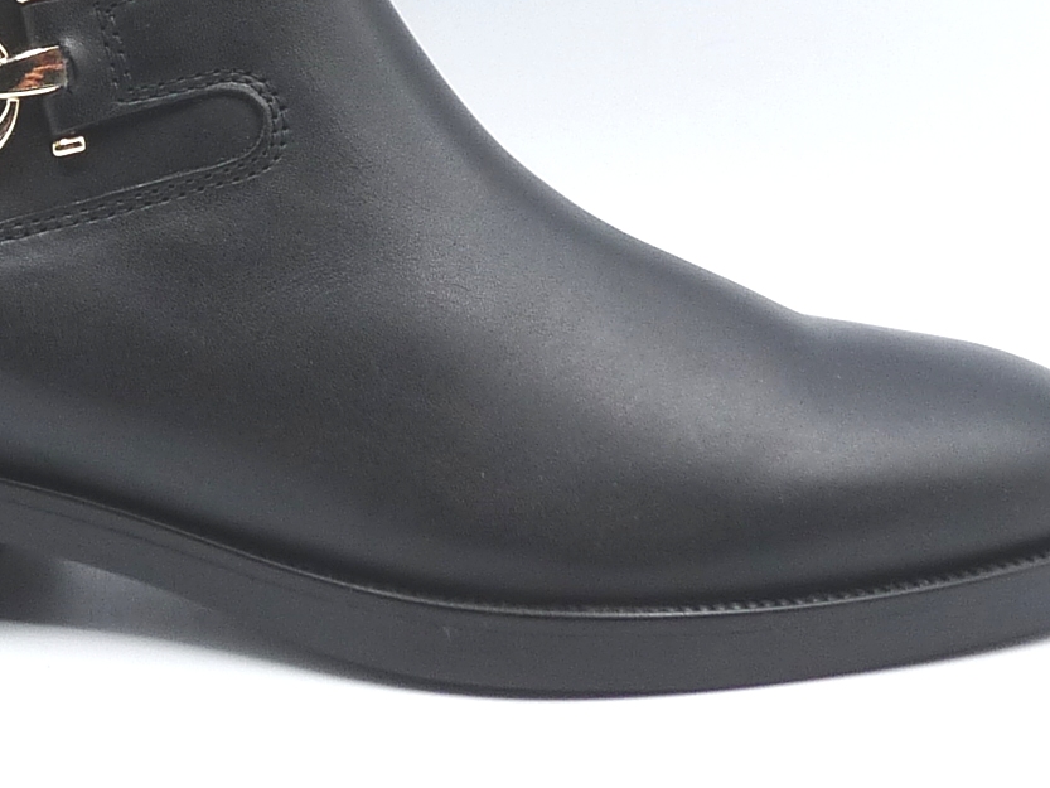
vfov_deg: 15.3
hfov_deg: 20.4
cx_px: 333
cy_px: 105
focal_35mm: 96
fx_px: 2912
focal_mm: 4.9
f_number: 4
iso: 100
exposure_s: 1/160
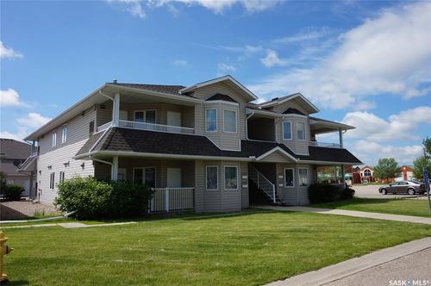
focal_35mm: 27
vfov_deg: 47.8
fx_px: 323
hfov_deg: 67.4
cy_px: 143
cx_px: 216
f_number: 14
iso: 100
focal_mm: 18
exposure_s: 1/100
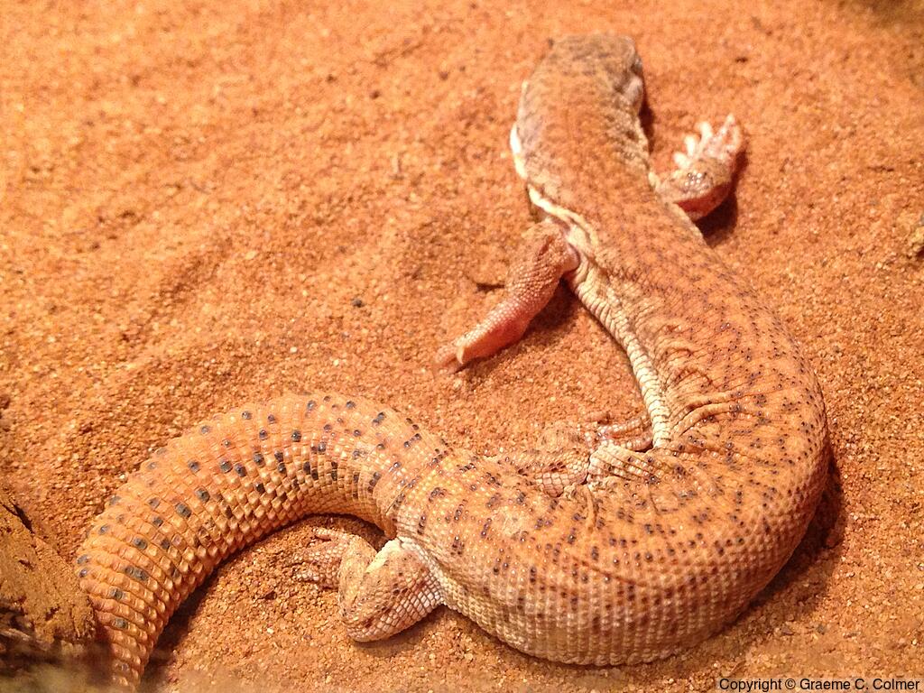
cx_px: 462
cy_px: 346
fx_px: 934
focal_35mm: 35
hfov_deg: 52.6
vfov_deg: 40.7
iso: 160
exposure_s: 1/20
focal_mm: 4.28
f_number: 2.4
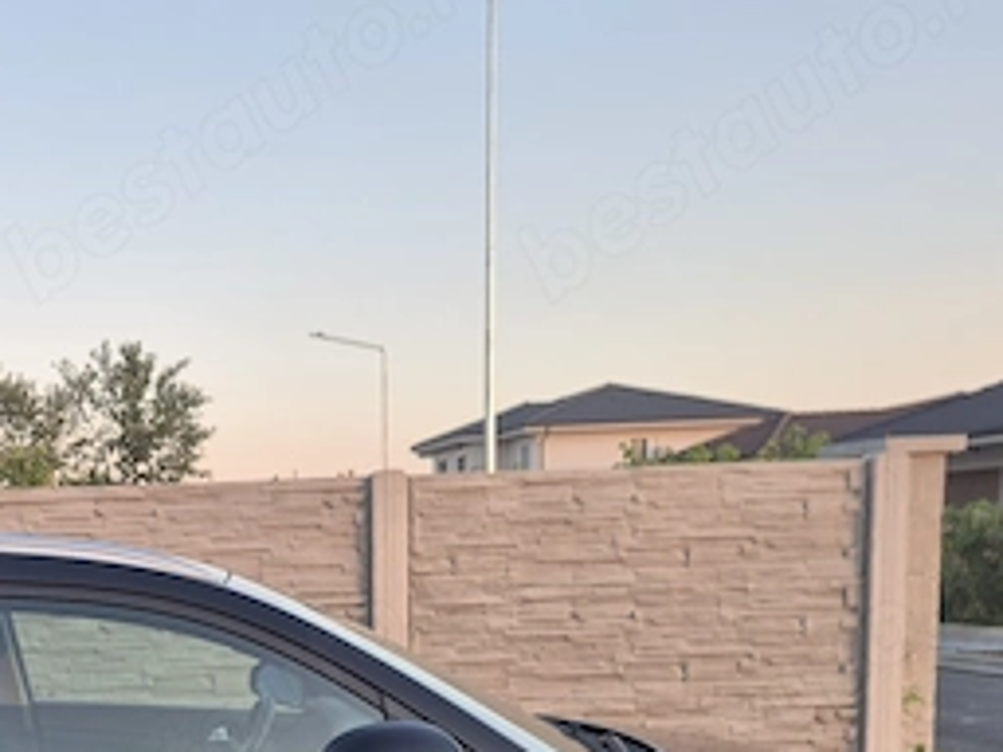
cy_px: 756
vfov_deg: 25.7
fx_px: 1565
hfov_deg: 33.2
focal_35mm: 54
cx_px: 55
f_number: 1.8
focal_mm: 5.4
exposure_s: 1/195
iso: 25
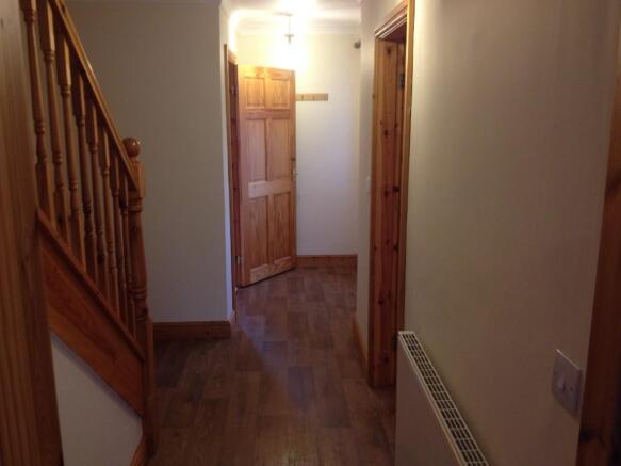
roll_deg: -2.0
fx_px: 628
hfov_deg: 52.6
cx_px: 310
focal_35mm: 35
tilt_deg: -13.9
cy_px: 233
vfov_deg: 40.7
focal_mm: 4.28
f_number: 2.4
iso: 125
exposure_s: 1/20
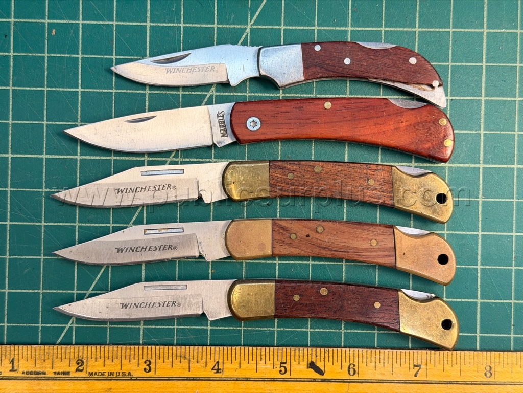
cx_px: 262
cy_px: 196
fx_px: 725
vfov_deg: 30.3
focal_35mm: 48
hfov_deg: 39.7
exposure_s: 1/120
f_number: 1.78
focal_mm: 6.76
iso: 50
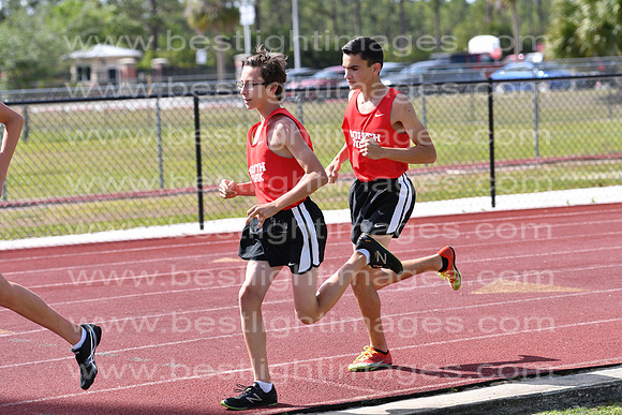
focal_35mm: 135
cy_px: 208
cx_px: 311
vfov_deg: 10.2
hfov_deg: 15.2
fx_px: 2333
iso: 100
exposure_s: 1/1000
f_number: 4
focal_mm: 90
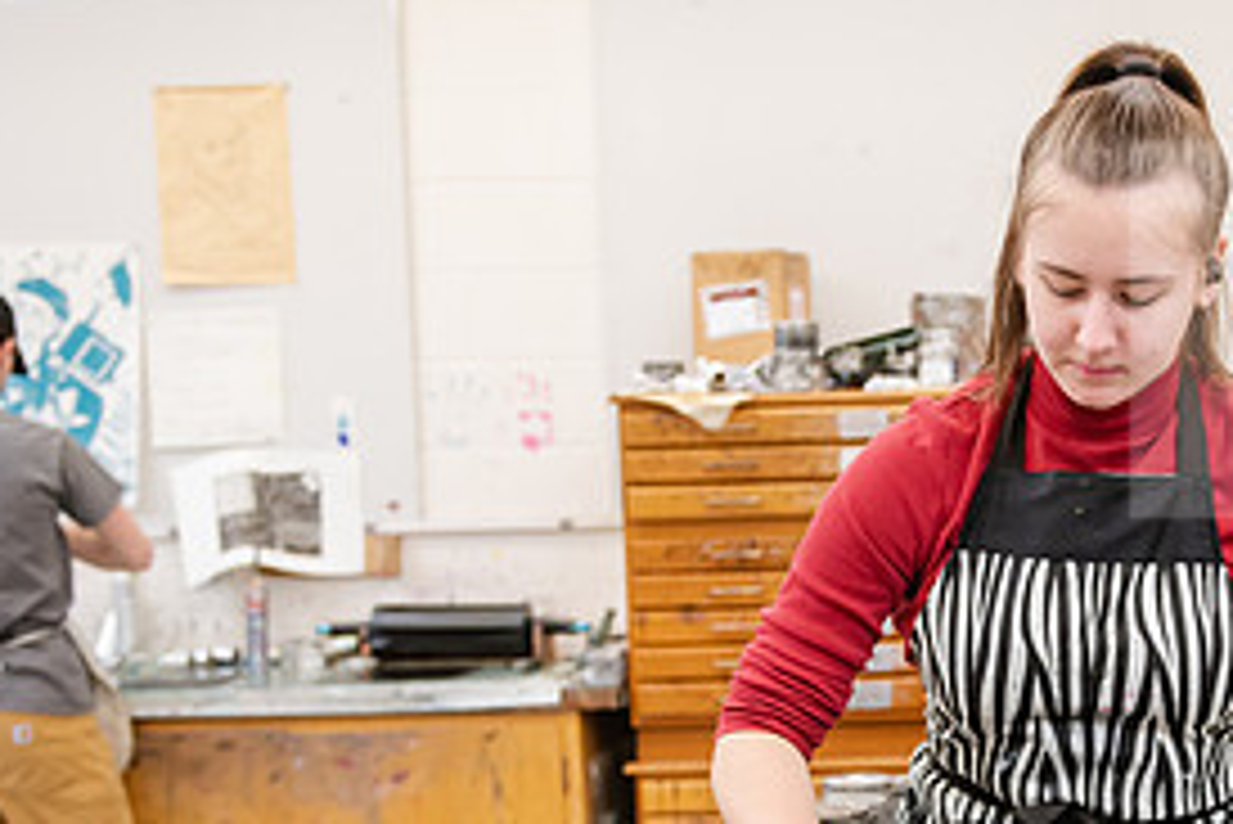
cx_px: 994
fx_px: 2536
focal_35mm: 74
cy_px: 687
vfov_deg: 18.2
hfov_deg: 26.8
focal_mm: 35
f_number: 3.2
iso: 800
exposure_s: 1/200
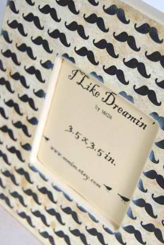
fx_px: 579
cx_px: 111
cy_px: 140
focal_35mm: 85
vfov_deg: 23.9
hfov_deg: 16.1
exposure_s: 1/100
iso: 200
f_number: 5
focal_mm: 40
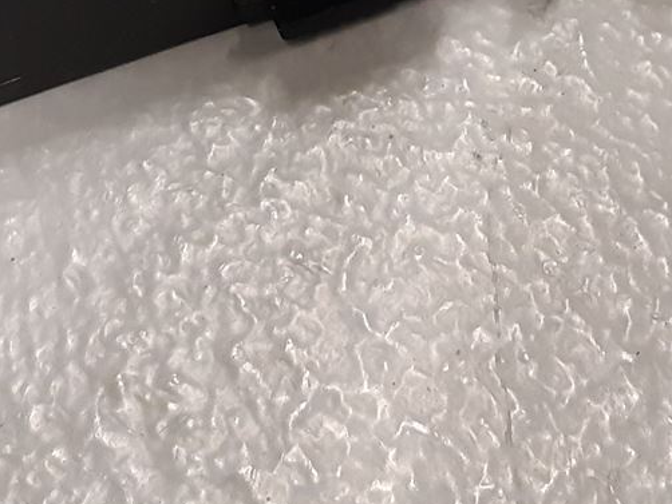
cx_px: 406
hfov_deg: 18.5
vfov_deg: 13.8
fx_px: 2059
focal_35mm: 106
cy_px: -12
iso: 200
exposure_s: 1/50
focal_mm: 3.93
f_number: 1.7
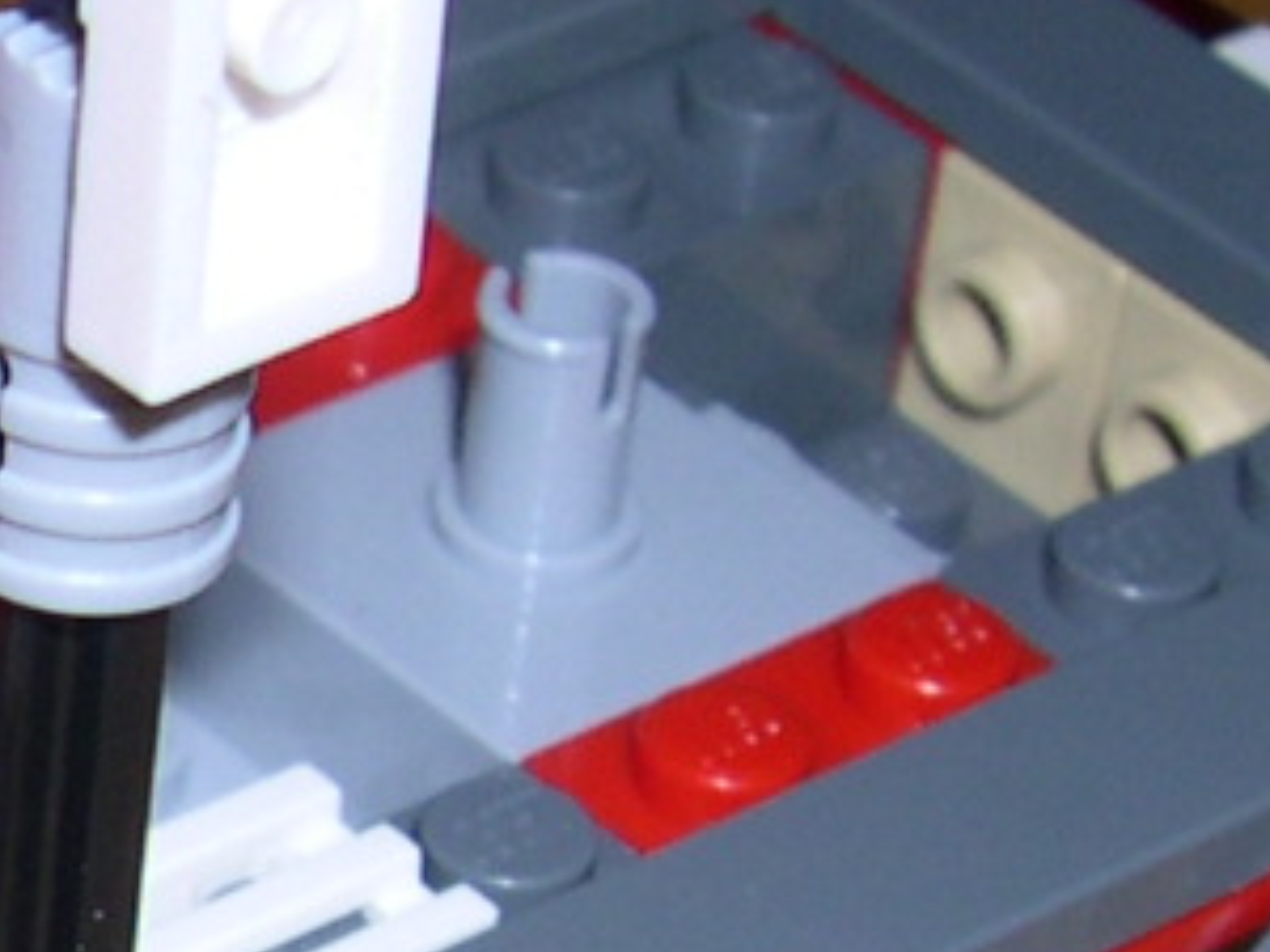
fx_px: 7448
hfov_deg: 9.3
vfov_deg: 7.2
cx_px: -1020
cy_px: 1202
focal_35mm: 203
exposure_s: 1/60
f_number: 7.6
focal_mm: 8
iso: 100
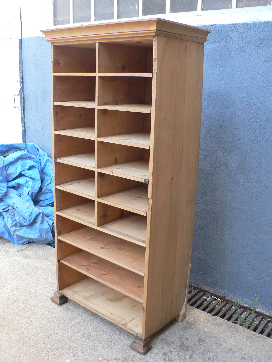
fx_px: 377
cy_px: 181
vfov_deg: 51.4
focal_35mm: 36
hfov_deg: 39.7
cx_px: 136
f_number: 2.8
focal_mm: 6
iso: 80
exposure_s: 1/50
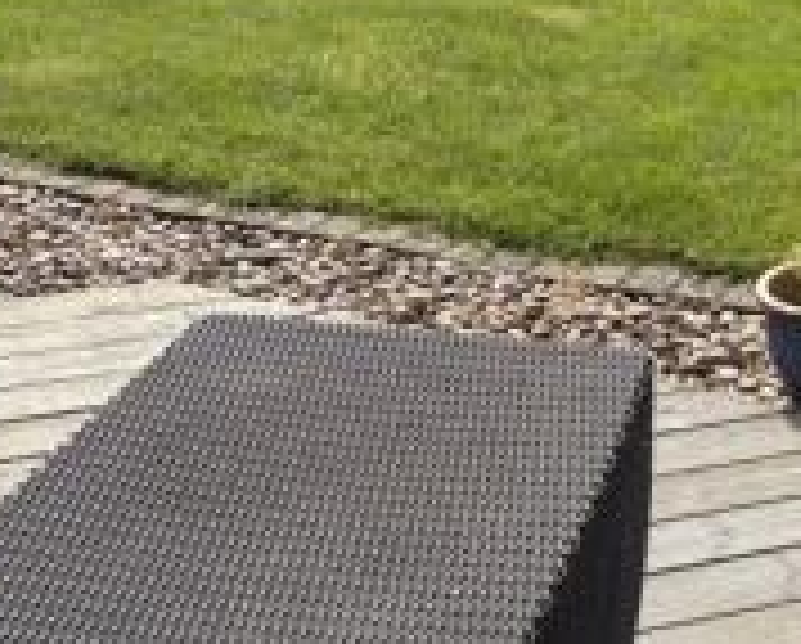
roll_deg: -0.6
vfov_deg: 17.3
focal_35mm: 83
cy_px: -223
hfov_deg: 22.6
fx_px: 1971
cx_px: 673
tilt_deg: -6.6
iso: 64
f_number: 1.6
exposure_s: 1/4065
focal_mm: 5.96
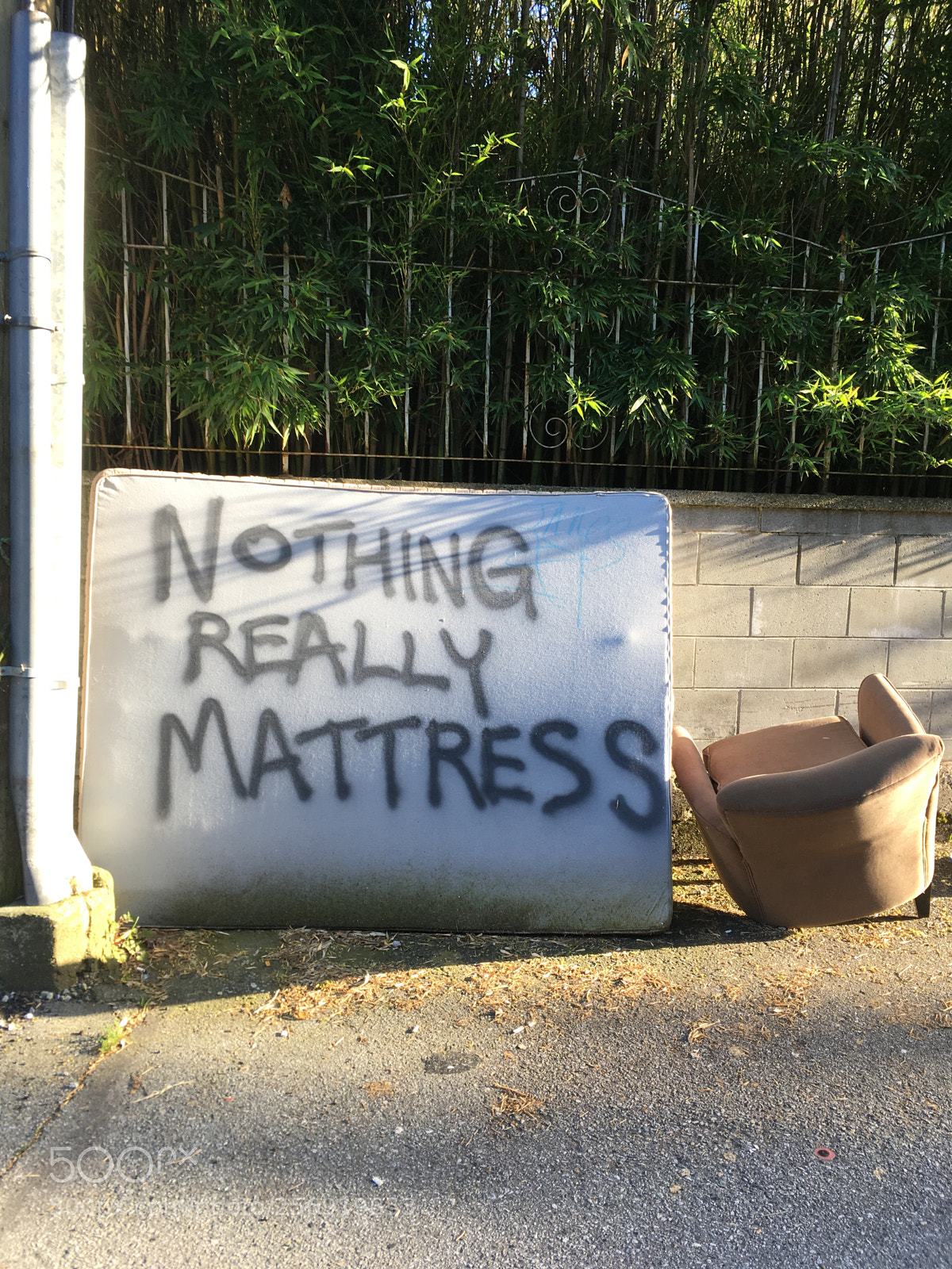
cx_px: 476
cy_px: 634
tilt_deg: -8.2
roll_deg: -1.2
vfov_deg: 61.7
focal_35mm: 29
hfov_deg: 48.2
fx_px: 1063
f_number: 2.2
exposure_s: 1/133
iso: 25
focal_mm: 4.15
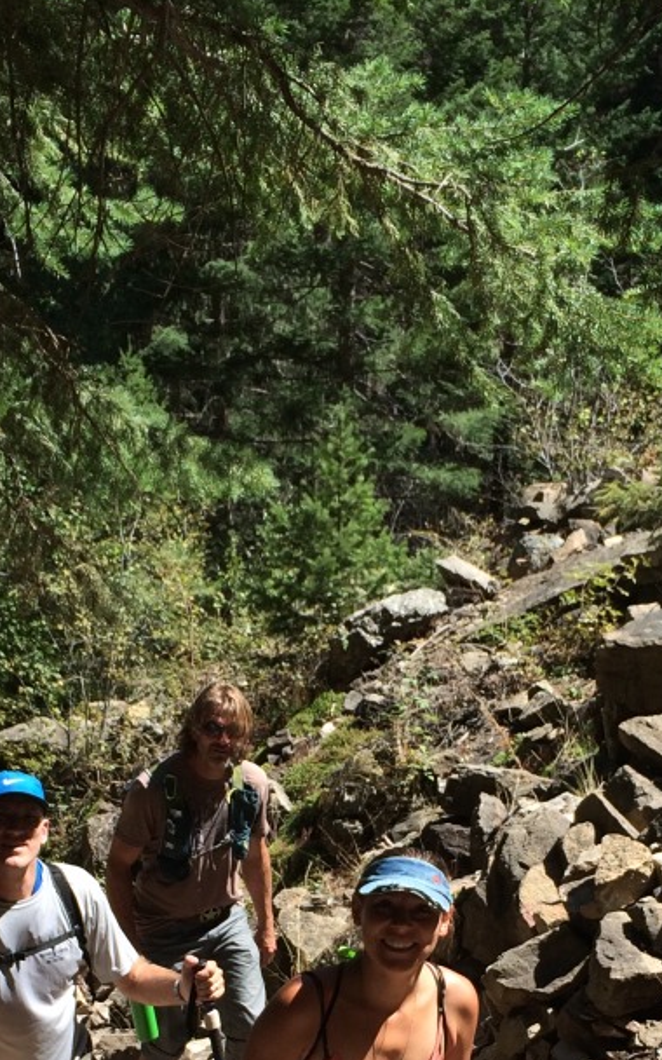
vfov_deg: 28.8
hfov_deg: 18.9
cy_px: 921
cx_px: 376
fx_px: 1992
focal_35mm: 69
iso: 32
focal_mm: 4.15
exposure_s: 1/1244
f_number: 2.2
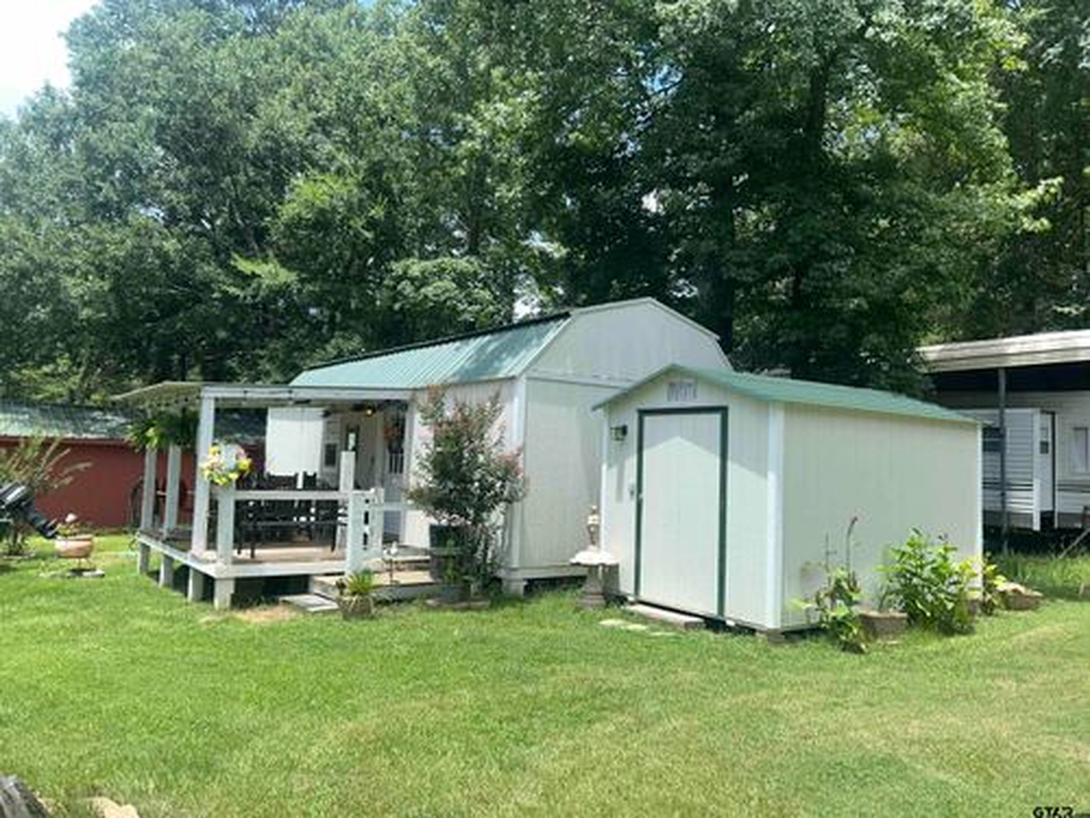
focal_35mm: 26
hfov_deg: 67.3
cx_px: 545
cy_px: 409
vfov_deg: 53.1
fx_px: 819
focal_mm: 5.7
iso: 40
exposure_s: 1/2353
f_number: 1.5
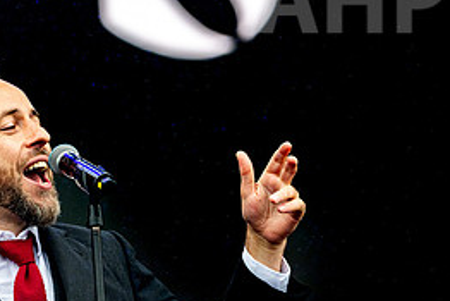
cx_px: 24
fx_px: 4702
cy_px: 204
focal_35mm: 376
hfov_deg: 5.5
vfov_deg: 3.7
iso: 400
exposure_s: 1/1600
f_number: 3.5
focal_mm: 170
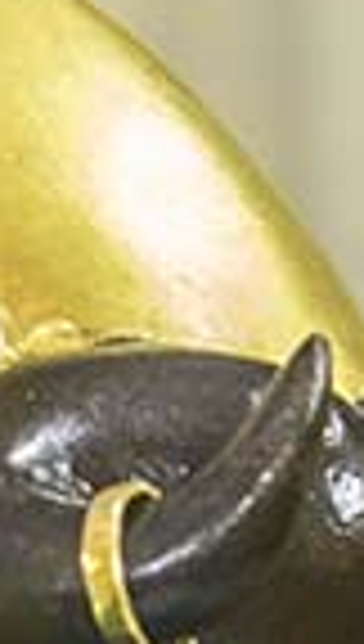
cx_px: -697
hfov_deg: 3.8
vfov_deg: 6.8
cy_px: 1160
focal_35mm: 309
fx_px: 5274
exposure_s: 1/8
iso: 640
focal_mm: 44
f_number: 4.5
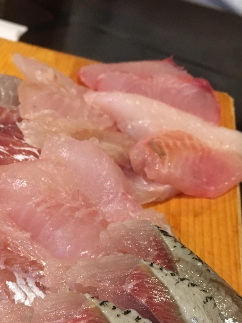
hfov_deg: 28.2
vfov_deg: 36.5
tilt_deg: -47.6
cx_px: 60
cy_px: 245
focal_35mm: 51
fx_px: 475
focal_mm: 4.15
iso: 200
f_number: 2.2
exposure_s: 1/20
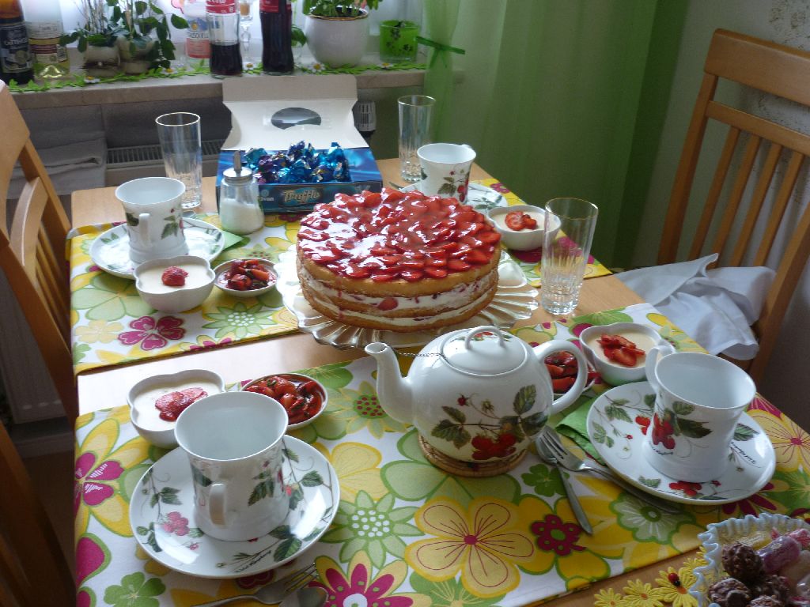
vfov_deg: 42.9
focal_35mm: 33
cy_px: 304
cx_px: 405
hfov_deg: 55.4
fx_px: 772
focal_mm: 5.5
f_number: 2.8
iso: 80
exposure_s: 1/50
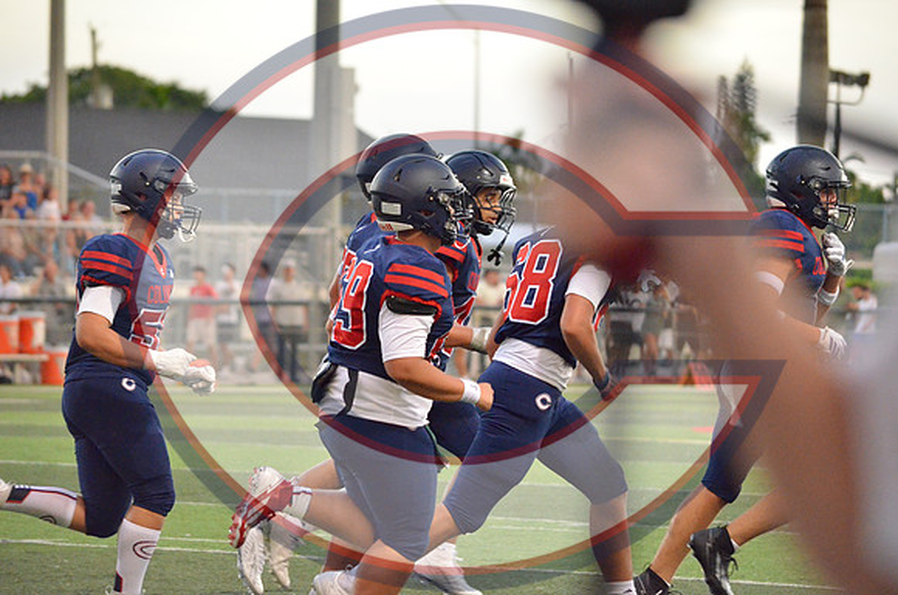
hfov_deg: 8.1
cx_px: 449
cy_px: 298
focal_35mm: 255
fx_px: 6347
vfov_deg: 5.4
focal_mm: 170
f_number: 5
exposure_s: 1/500
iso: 4500
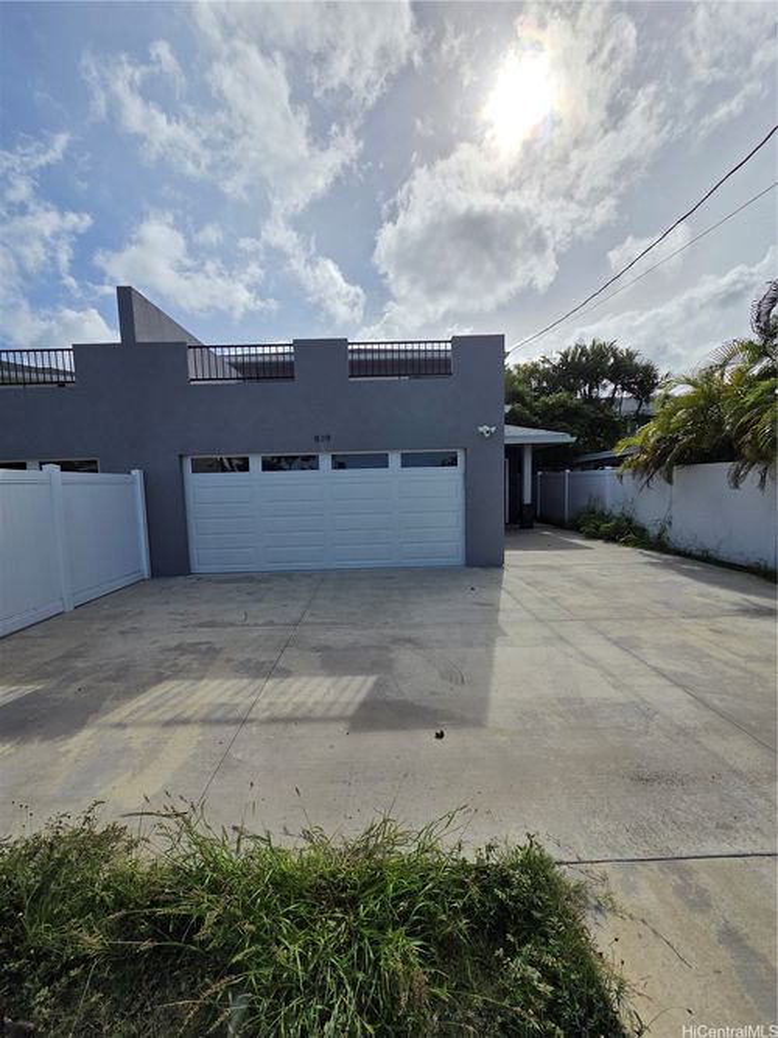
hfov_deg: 89.9
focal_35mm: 13
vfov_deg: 106.2
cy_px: 519
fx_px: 390
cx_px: 389
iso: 50
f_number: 2.2
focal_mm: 2.2
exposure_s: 1/5758
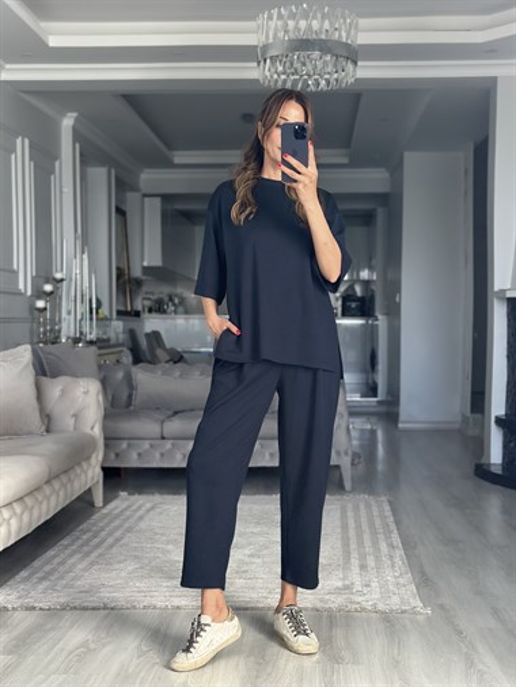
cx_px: 258
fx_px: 953
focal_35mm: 48
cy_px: 344
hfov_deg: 30.3
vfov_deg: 39.6
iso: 125
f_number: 1.78
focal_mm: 6.86
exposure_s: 1/109
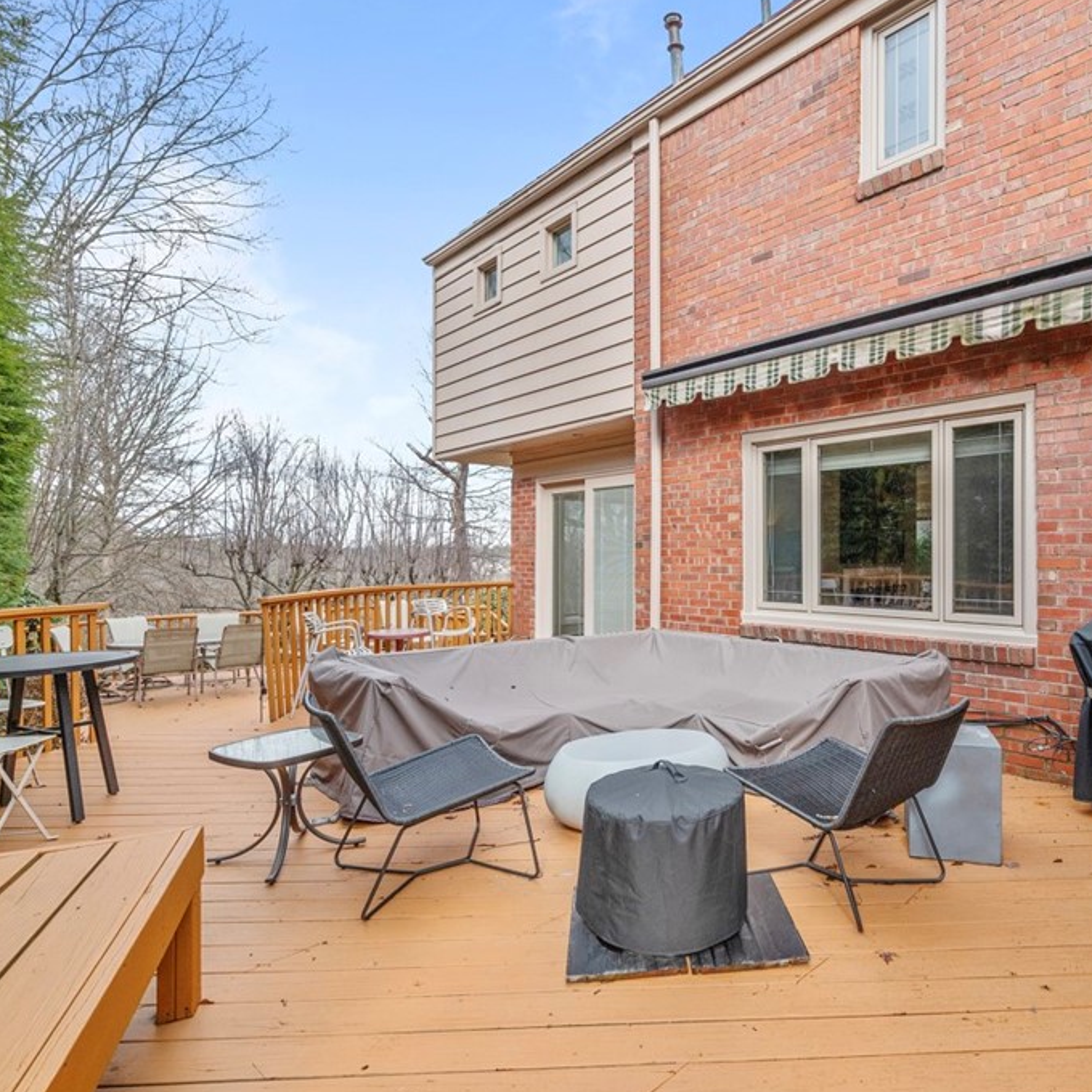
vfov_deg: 77.7
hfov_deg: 75.9
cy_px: 551
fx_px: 678
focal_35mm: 19
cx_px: 701
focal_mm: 14
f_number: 8
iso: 400
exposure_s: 1/160
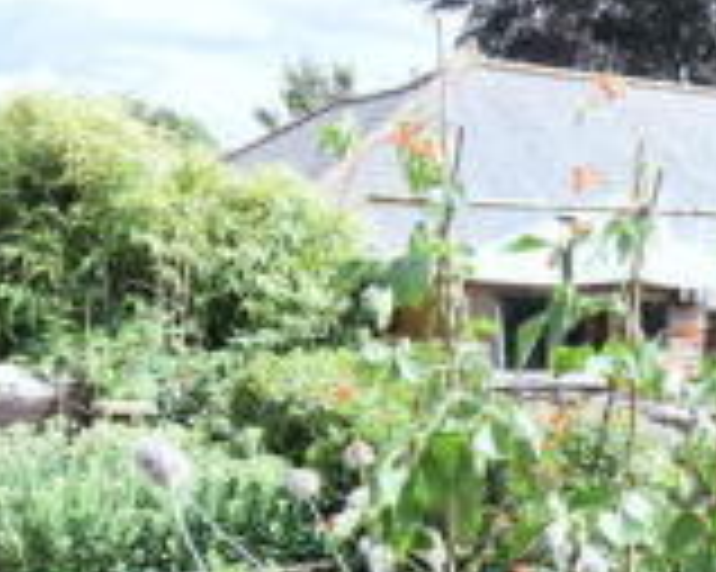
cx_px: 732
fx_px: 1228
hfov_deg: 30.0
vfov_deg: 25.9
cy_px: 426
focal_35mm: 58
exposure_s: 1/250
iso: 400
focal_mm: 10
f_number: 8
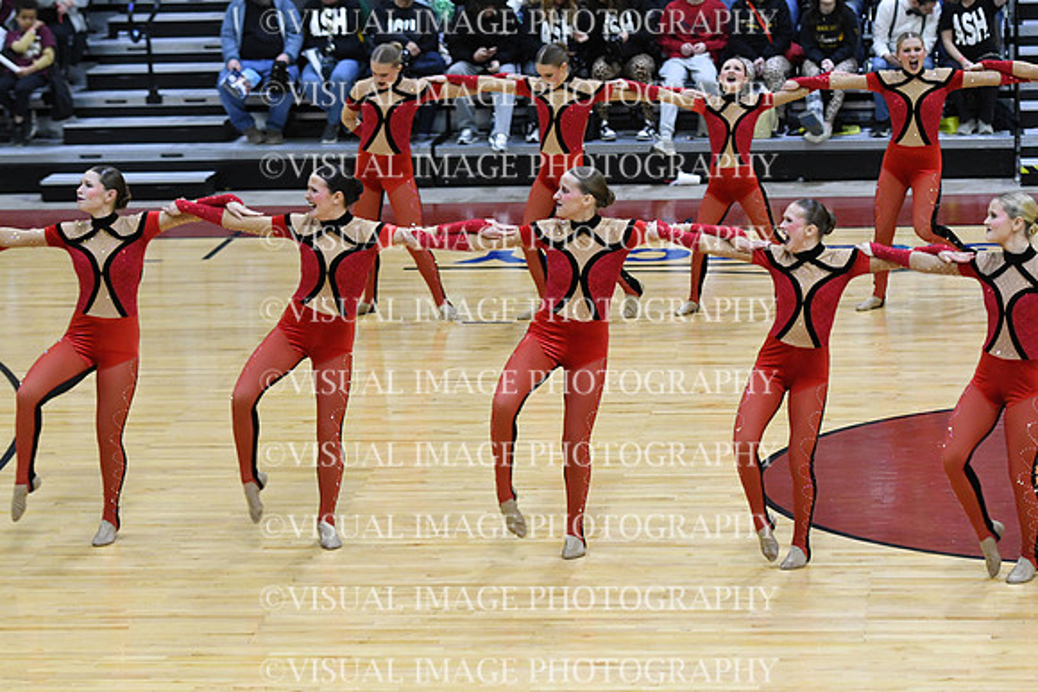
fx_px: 3893
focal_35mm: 135
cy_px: 346
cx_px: 519
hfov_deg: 15.2
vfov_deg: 10.2
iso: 3200
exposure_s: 1/400
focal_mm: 90
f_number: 2.8
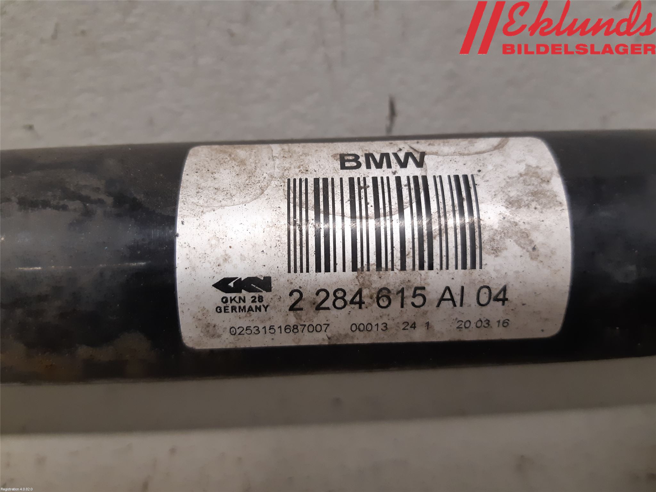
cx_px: 328
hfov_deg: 67.3
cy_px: 246
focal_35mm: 26
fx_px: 493
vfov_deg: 53.1
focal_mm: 3.93
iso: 160
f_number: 1.7
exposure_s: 1/50
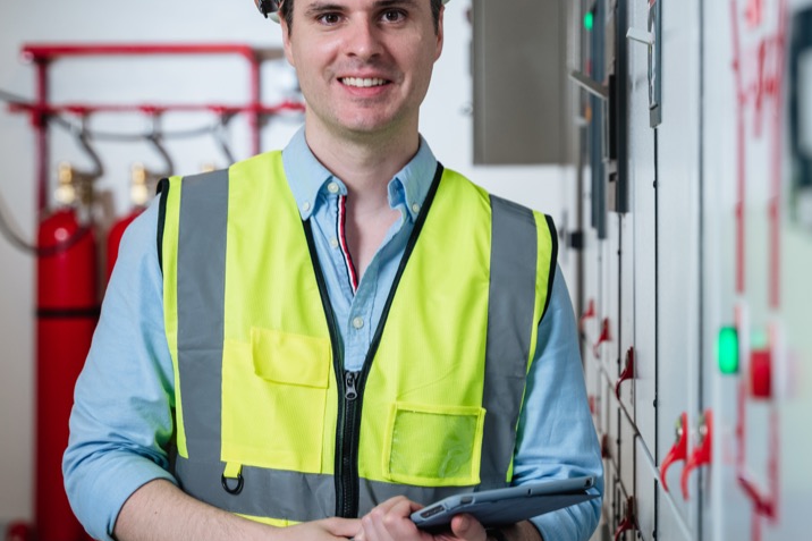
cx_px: 488
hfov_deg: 24.3
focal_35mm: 83
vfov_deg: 16.3
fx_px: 1882
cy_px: 215
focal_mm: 54.3
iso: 320
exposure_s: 1/160
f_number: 3.2
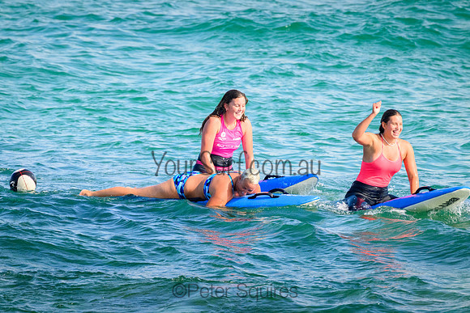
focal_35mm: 800
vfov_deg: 1.7
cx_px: 235
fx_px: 10446
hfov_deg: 2.6
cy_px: 156
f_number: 11
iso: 2500
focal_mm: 800
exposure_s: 1/2000
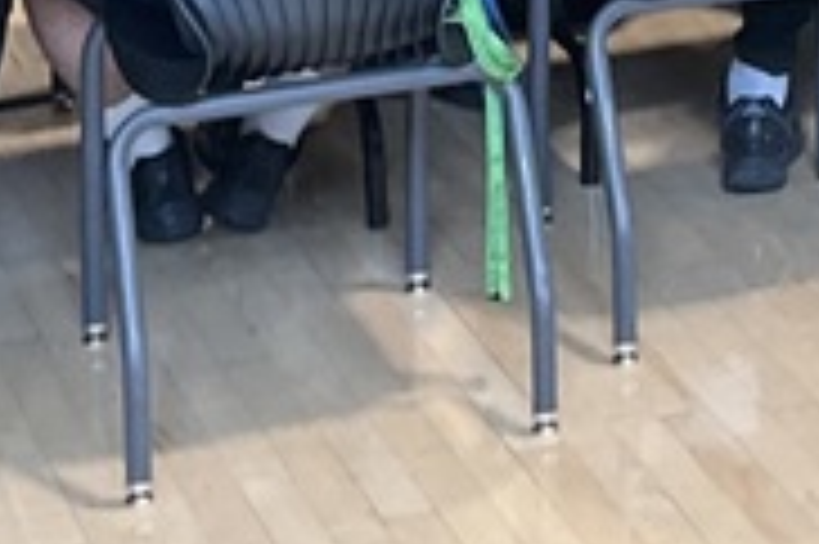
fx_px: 3864
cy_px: -1057
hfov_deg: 11.9
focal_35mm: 170
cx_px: 855
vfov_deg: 7.2
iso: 64
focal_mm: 3
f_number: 1.8
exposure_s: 1/82
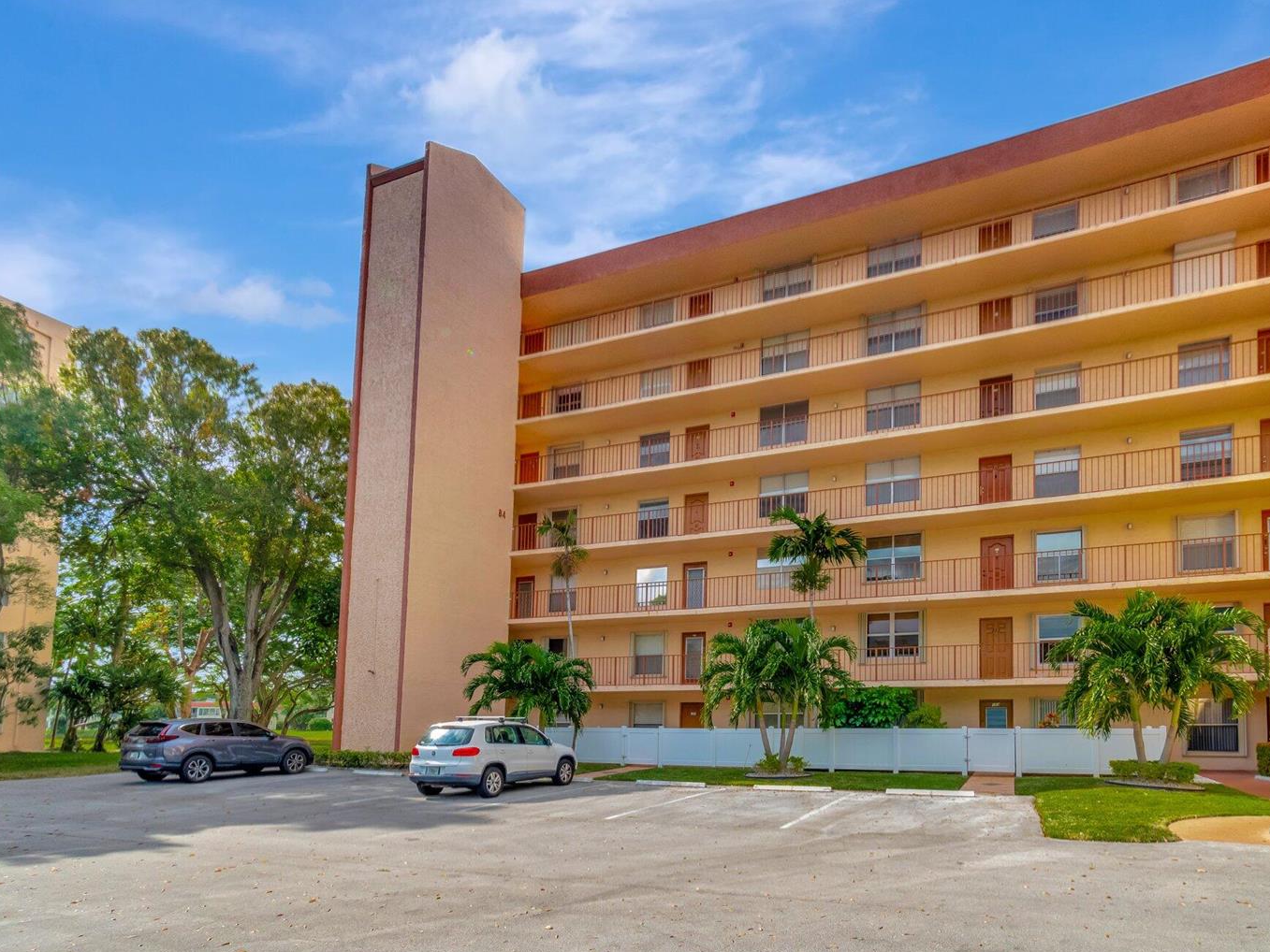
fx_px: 624
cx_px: 655
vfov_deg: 74.7
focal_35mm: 17
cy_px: 468
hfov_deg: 91.0
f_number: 8
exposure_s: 1/5000
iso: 1000
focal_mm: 10
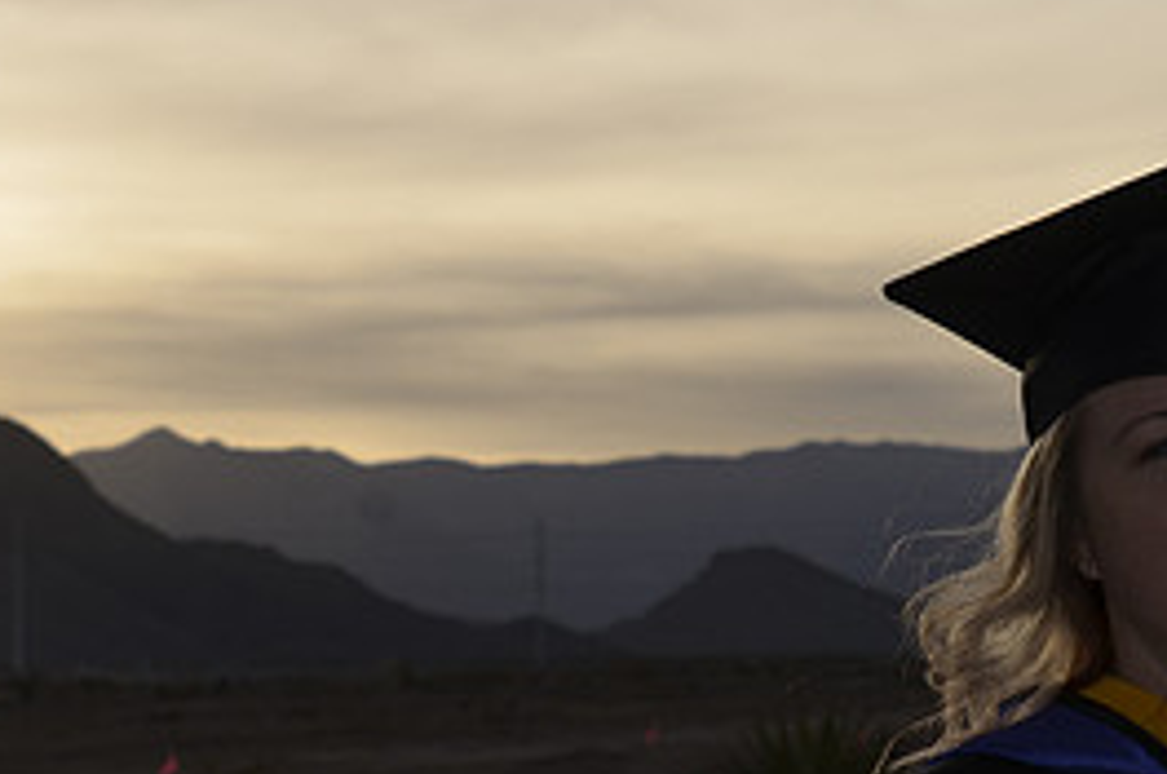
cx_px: 619
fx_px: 6180
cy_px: 553
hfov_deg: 10.8
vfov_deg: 7.2
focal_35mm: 191
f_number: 8
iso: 100
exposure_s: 1/250
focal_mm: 58
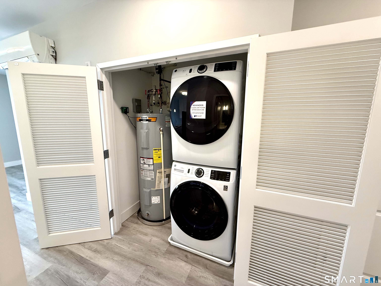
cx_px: 190
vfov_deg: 85.7
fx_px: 154
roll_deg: -0.7
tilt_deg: -9.2
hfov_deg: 102.1
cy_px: 143
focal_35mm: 14
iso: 200
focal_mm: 2.22
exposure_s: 1/60
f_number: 2.2
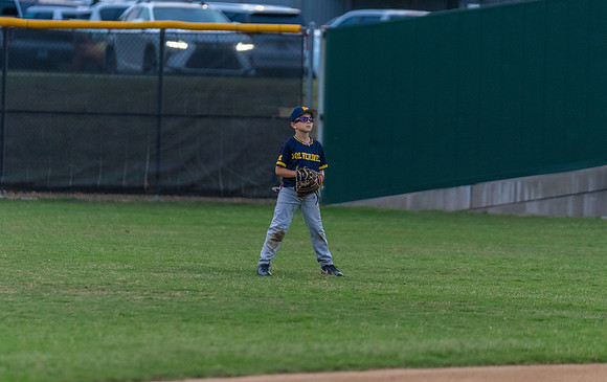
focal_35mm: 324
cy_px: 127
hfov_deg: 6.5
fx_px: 5370
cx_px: 296
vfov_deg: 4.1
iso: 1600
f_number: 2.8
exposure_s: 1/1250
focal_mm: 200
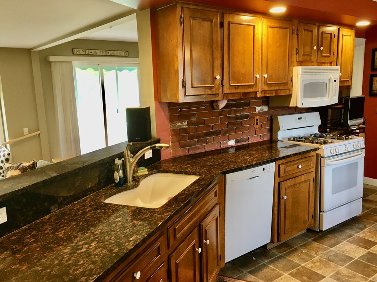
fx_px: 327
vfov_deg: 46.8
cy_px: 141
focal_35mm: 30
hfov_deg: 60.0
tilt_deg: -10.3
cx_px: 194
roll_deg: +0.5
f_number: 2.2
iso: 80
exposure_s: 1/30
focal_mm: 4.15
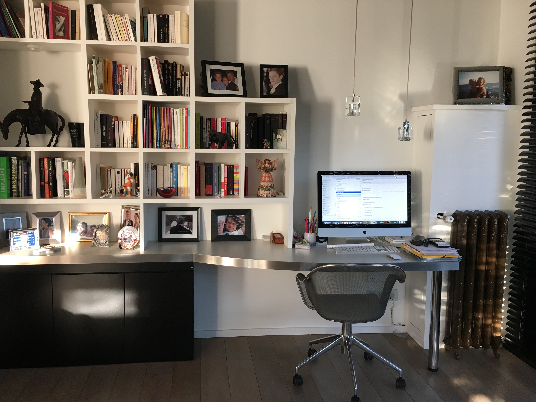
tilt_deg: -7.7
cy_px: 195
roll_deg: -0.6
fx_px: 480
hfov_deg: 58.3
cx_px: 251
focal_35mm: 31
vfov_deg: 45.4
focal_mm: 4.15
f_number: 2.2
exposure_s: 1/33
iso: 80
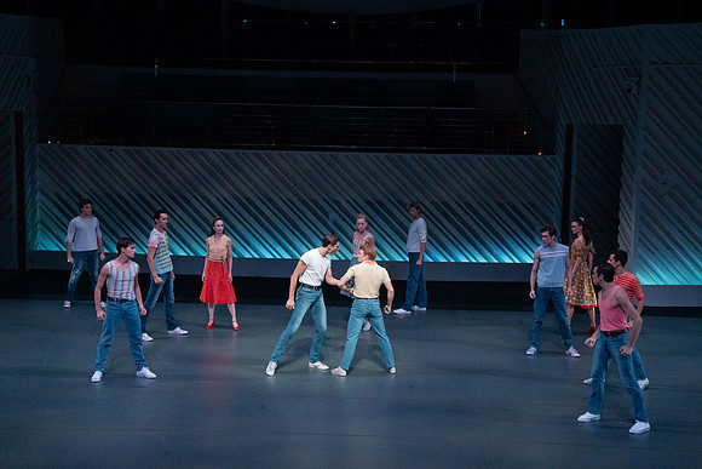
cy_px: 234
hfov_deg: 33.9
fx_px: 1151
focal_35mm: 59
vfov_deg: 23.0
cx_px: 351
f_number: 13
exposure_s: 1/400
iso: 20000
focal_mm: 59
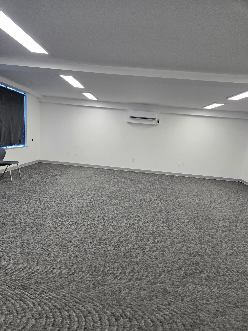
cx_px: 124
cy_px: 166
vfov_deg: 73.9
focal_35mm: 23
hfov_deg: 58.9
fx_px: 220
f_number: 1.8
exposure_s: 1/120
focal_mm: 5.4
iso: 125
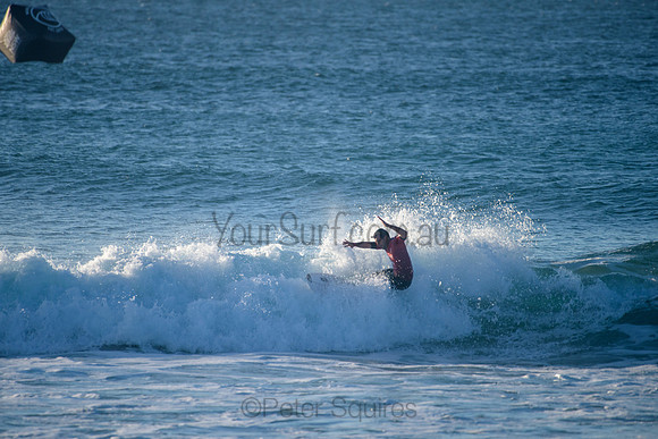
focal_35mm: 540
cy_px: 209
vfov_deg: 2.5
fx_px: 9866
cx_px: 330
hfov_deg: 3.8
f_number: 5.6
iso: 360
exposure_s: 1/2000
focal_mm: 500
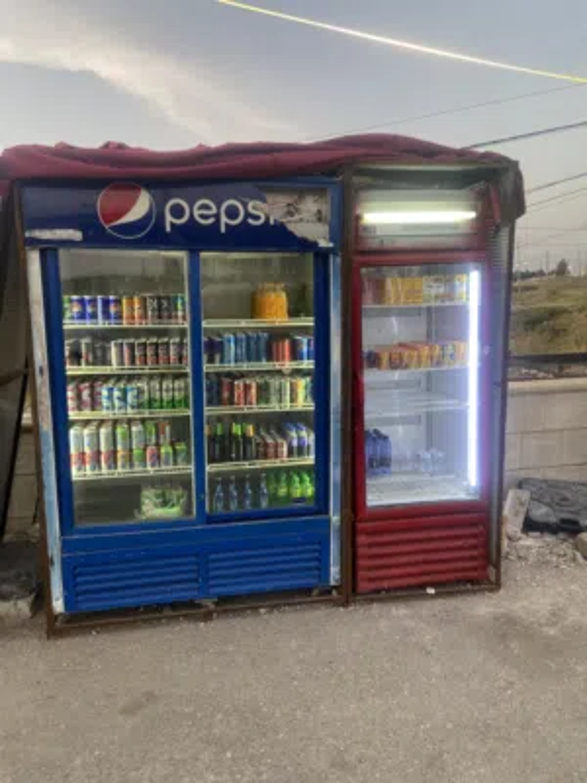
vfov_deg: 67.3
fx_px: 588
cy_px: 392
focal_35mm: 26
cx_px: 294
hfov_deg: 53.1
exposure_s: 1/100
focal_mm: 4.25
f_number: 1.8
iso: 80
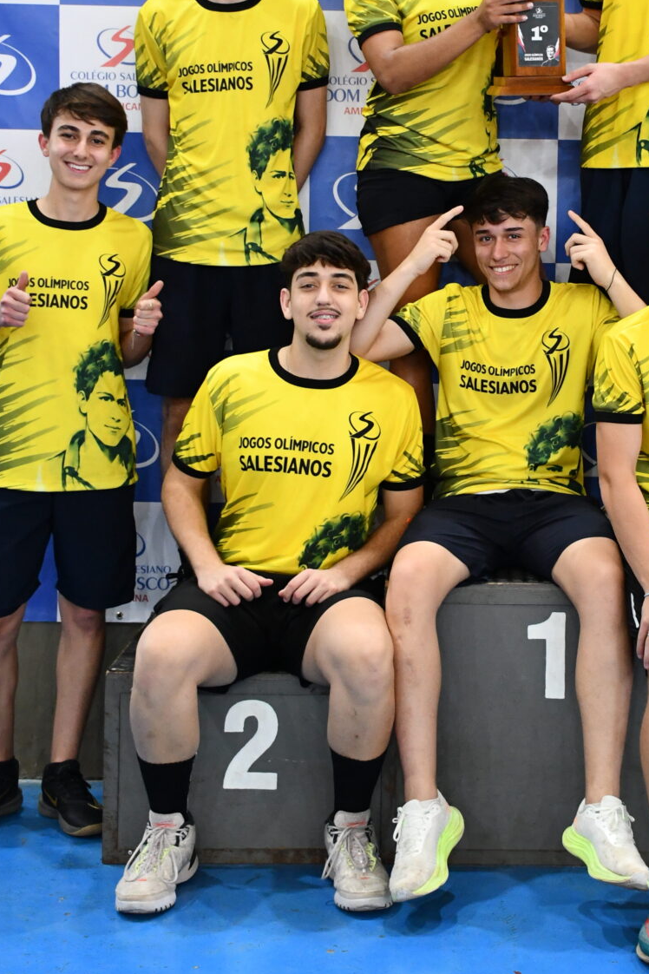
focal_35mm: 77
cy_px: 324
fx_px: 2082
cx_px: 494
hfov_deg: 17.6
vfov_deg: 26.2
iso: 2200
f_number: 4
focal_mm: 30
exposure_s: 1/125
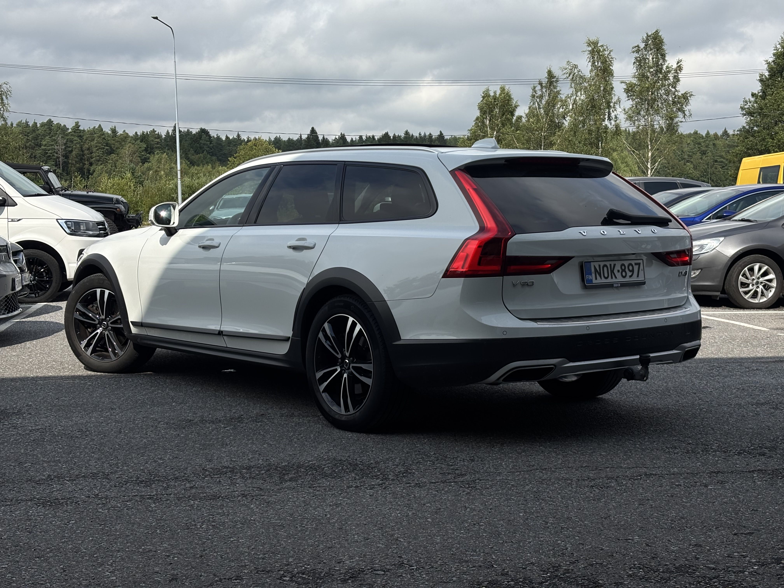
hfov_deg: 36.8
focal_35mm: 52
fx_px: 1178
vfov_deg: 28.0
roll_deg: +0.0
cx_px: 392
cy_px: 294
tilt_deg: -5.8
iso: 40
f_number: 1.6
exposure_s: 1/4255
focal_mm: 5.96
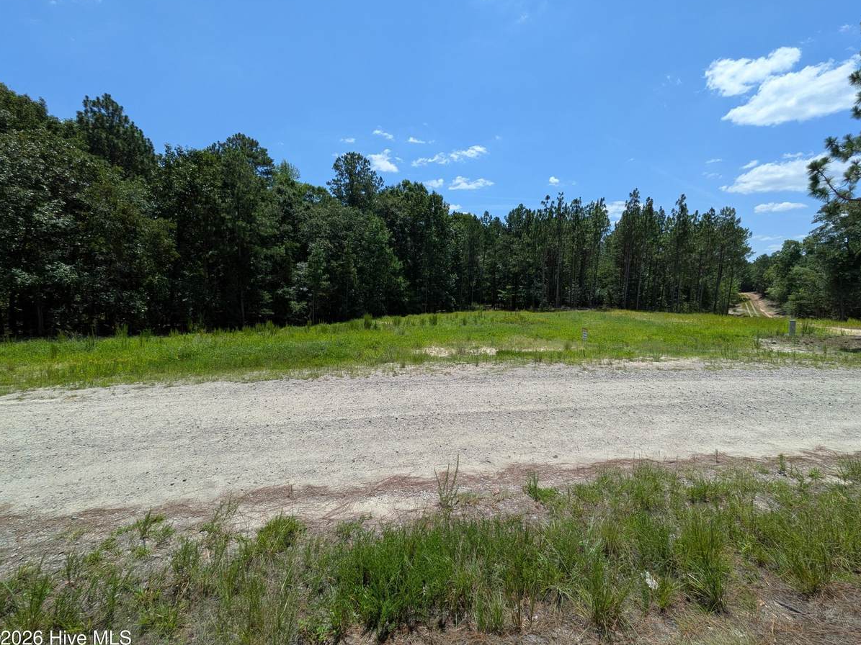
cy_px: 324
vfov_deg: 81.7
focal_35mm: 15
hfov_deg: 98.1
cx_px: 445
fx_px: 373
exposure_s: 1/1965
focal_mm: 1.85
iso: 52
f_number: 2.2
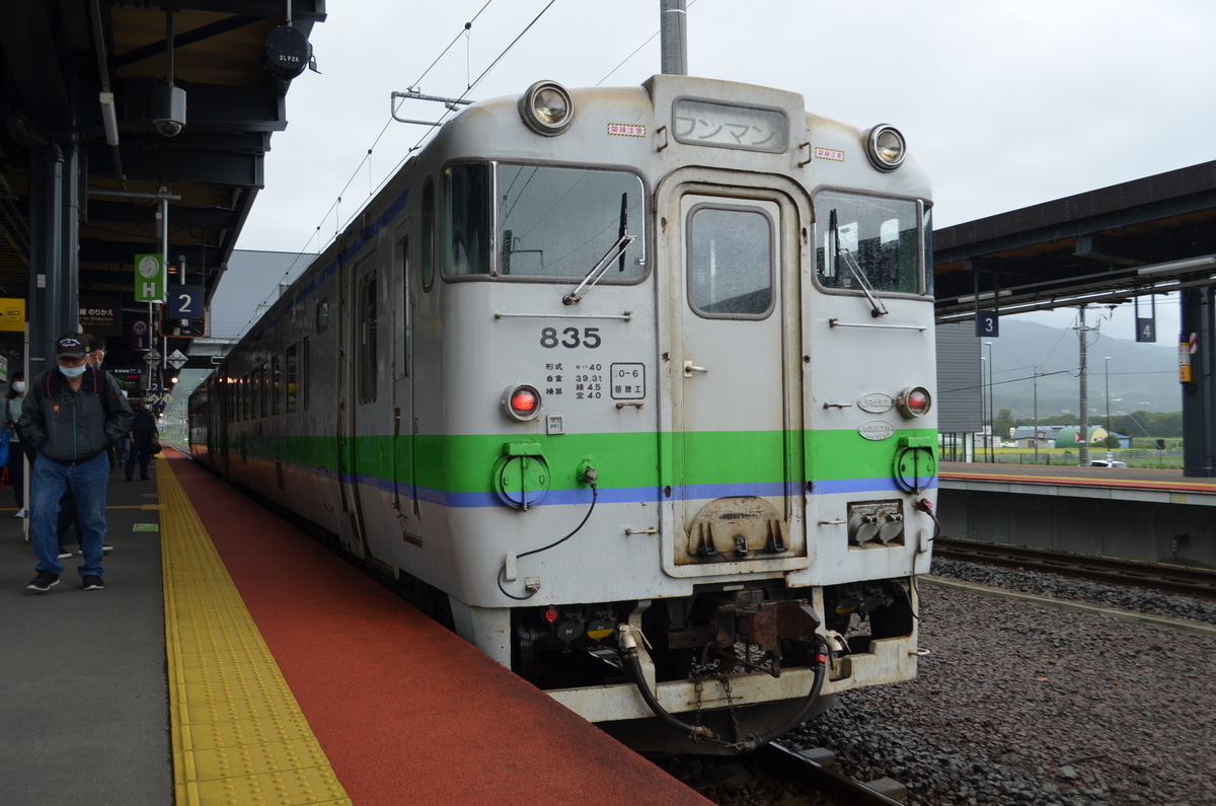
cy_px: 403
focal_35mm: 33
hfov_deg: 57.3
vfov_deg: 39.8
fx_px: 1112
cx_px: 608
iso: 200
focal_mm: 22
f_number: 7.1
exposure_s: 1/200
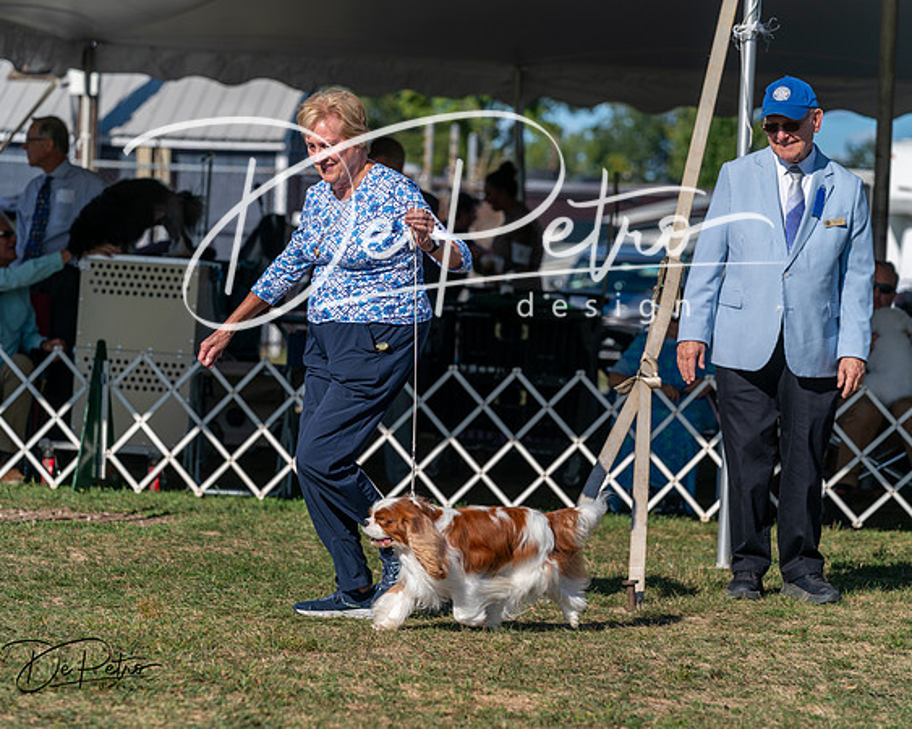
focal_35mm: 144
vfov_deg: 10.7
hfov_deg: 13.4
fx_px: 3890
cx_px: 456
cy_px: 364
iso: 100
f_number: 4.5
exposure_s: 1/1250
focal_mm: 128
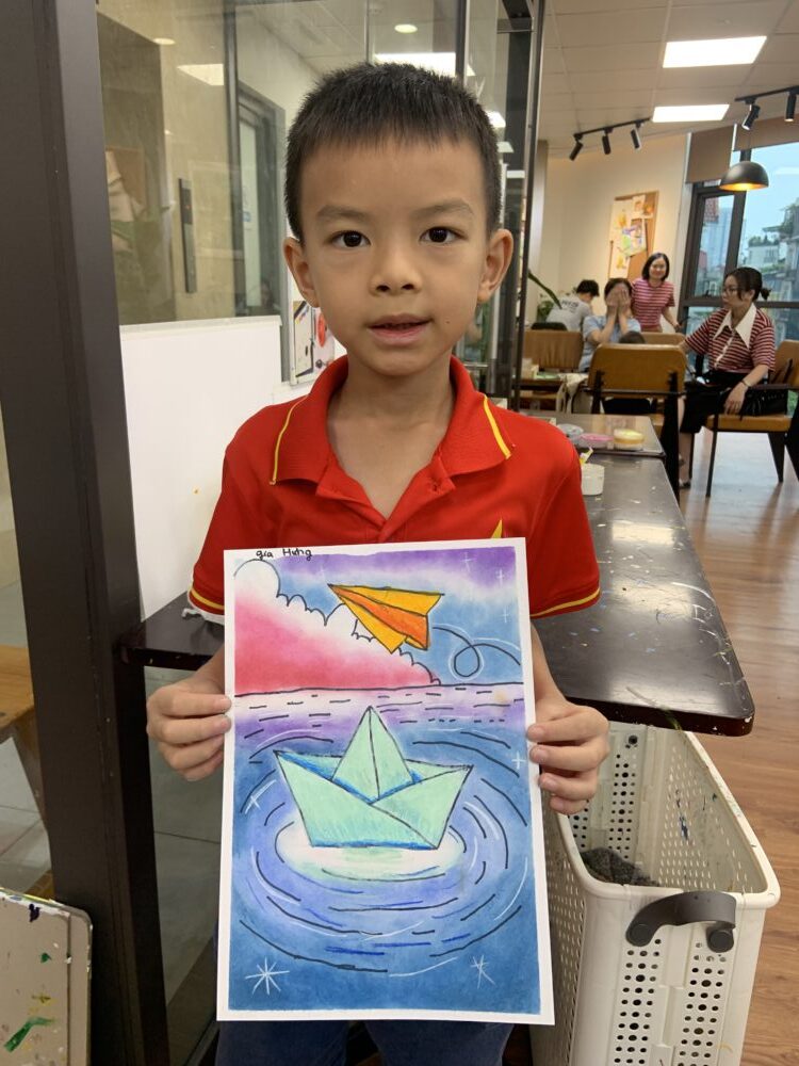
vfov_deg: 67.3
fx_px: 800
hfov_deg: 53.1
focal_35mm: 26
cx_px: 400
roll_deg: -0.6
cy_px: 533
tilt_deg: -14.8
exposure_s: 1/76
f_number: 1.8
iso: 100
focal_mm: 4.25
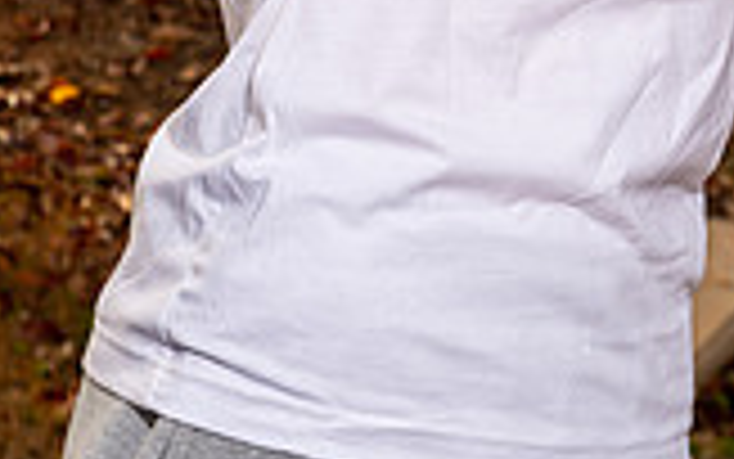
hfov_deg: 11.4
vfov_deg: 6.9
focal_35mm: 183
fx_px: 3662
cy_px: -531
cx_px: 545
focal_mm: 65
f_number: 8
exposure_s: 1/250
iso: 125
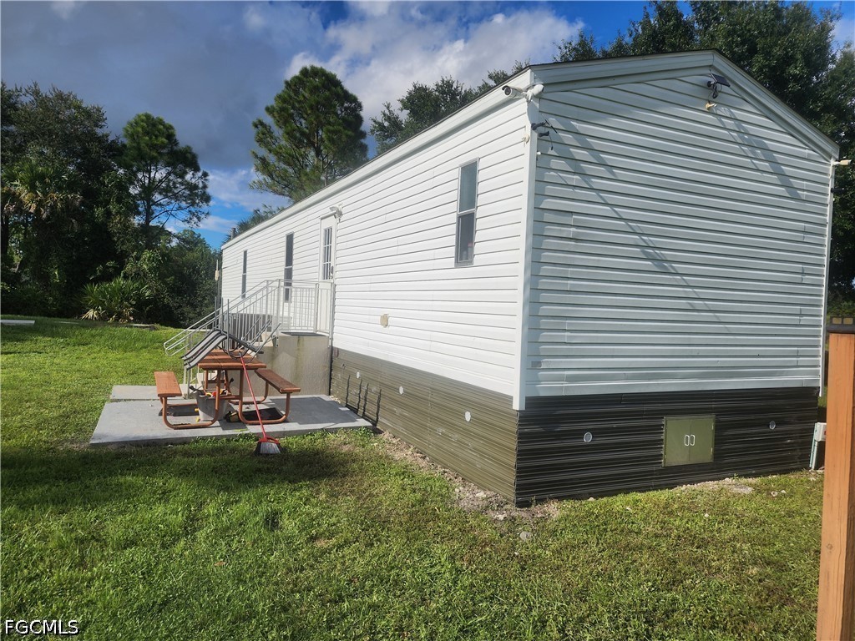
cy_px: 320
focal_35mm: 23
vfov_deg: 58.9
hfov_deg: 73.9
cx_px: 428
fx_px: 568
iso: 12
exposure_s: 1/2296
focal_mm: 6.4
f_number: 1.8
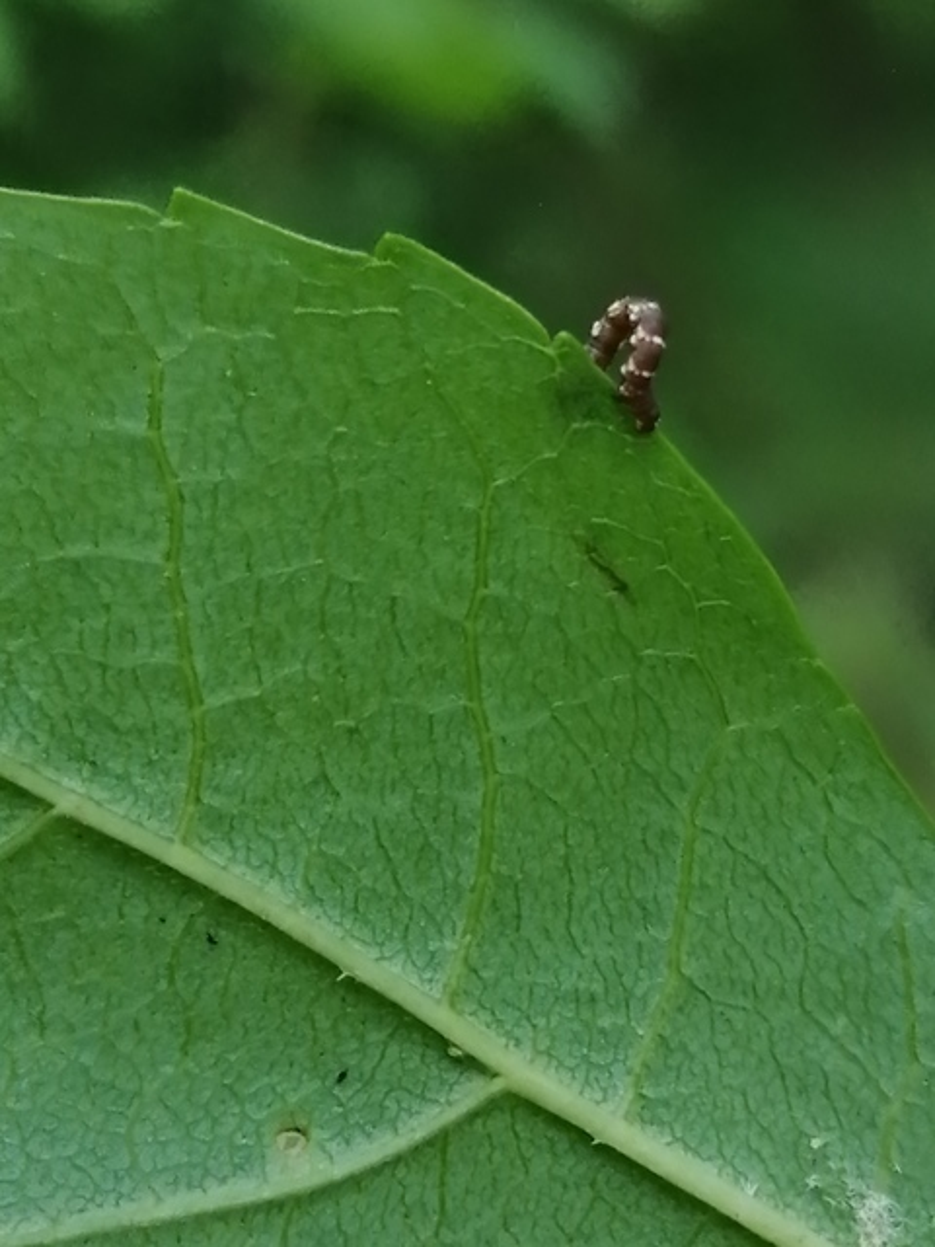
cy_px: 624
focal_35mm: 104
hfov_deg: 14.2
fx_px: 3745
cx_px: 468
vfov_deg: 18.9
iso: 100
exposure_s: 1/180
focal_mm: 3.46
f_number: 1.8
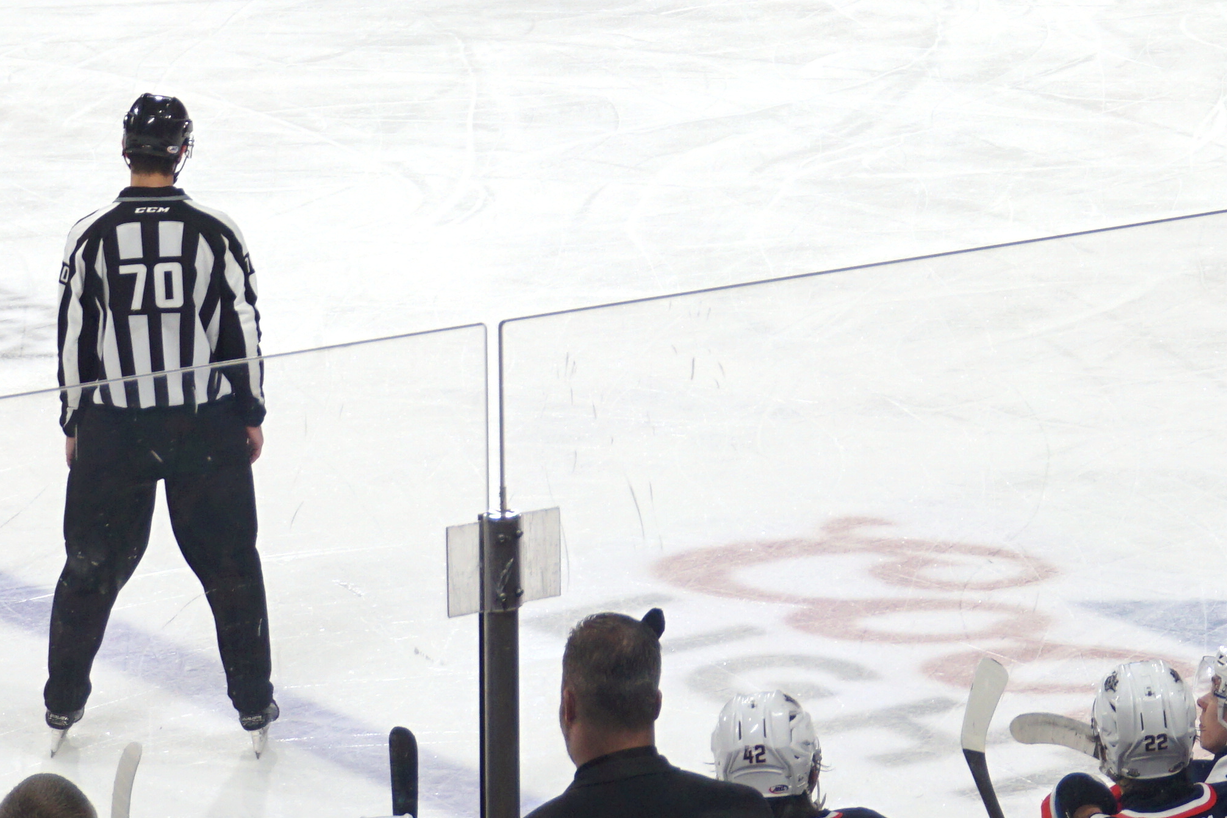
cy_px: -235
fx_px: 5640
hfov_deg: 12.4
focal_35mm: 165
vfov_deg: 8.2
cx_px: 870
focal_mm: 37
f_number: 5.6
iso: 200
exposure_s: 1/60
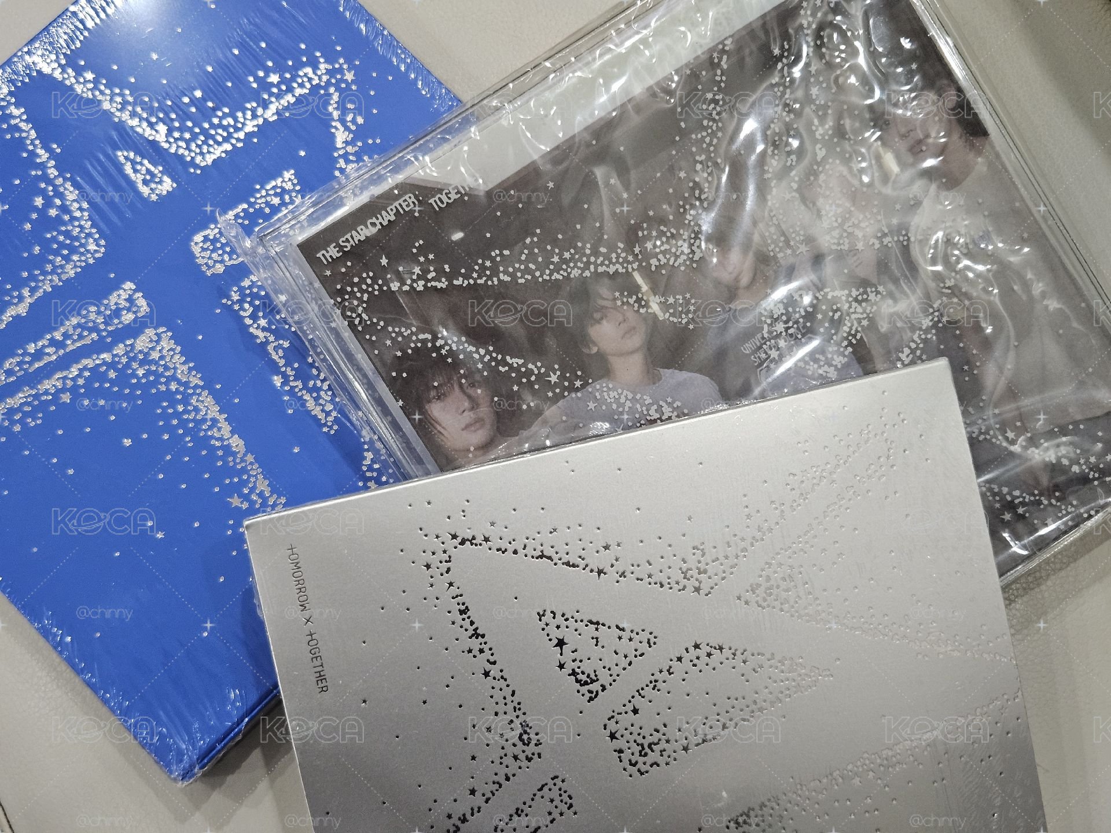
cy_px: 416
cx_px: 556
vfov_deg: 58.9
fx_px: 738
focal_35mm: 23
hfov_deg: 73.9
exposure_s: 1/60
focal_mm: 5.4
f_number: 1.8
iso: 160
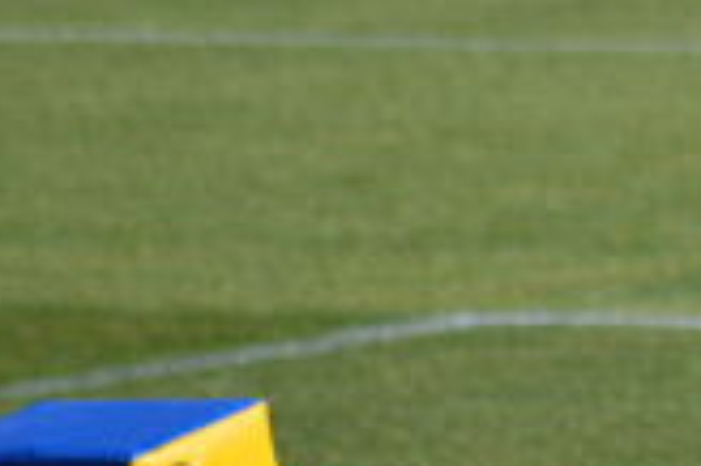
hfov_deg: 1.2
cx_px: 1252
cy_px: 496
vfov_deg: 0.8
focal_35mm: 1779
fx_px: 34606
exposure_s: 1/2000
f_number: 5.6
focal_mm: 300
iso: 400
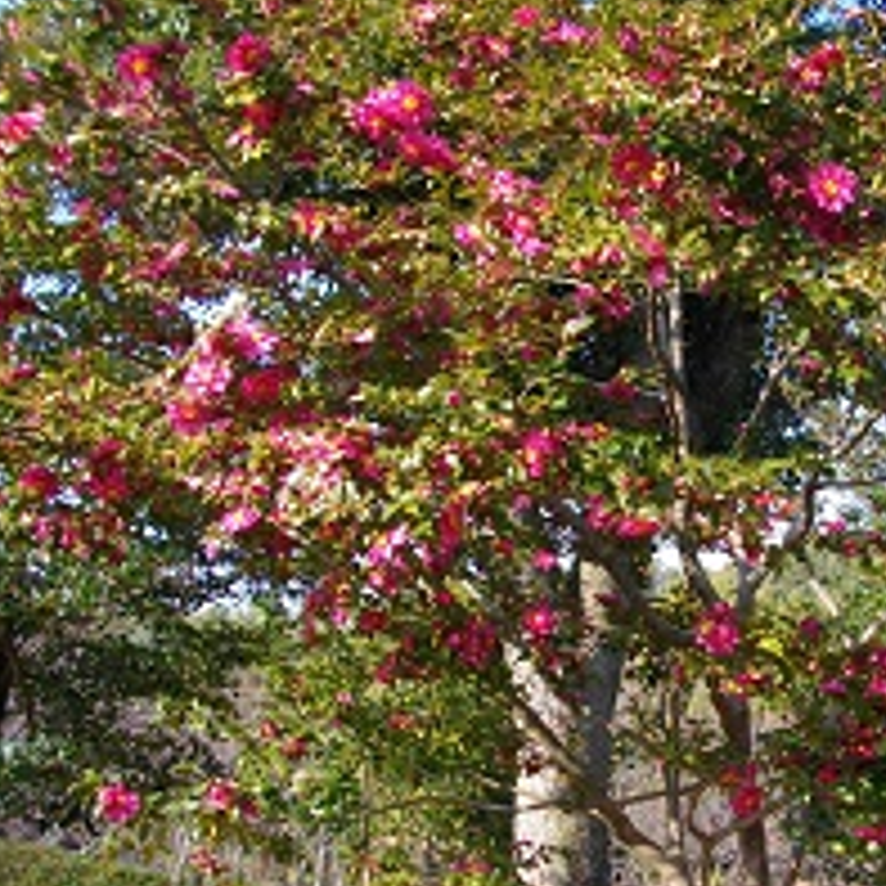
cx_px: 695
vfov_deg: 30.4
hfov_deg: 29.9
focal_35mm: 56
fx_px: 1622
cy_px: 549
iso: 100
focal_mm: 5.7
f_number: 2.9
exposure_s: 1/400
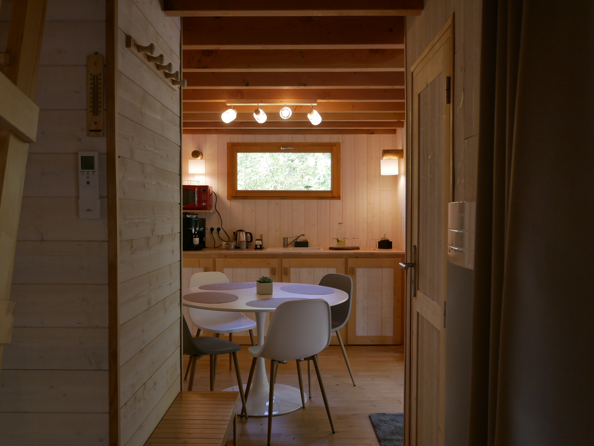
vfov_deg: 44.2
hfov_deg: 56.8
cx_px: 297
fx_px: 549
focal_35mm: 32
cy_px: 223
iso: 200
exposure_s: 1/60
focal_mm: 16
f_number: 3.9
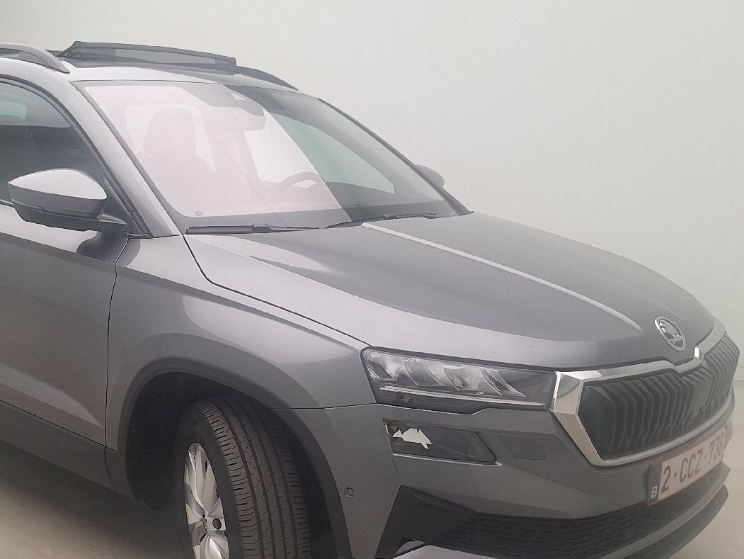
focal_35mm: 42
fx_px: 903
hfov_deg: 44.3
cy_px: 363
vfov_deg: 34.1
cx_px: 268
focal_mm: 5.54
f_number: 1.8
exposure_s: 1/100
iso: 50
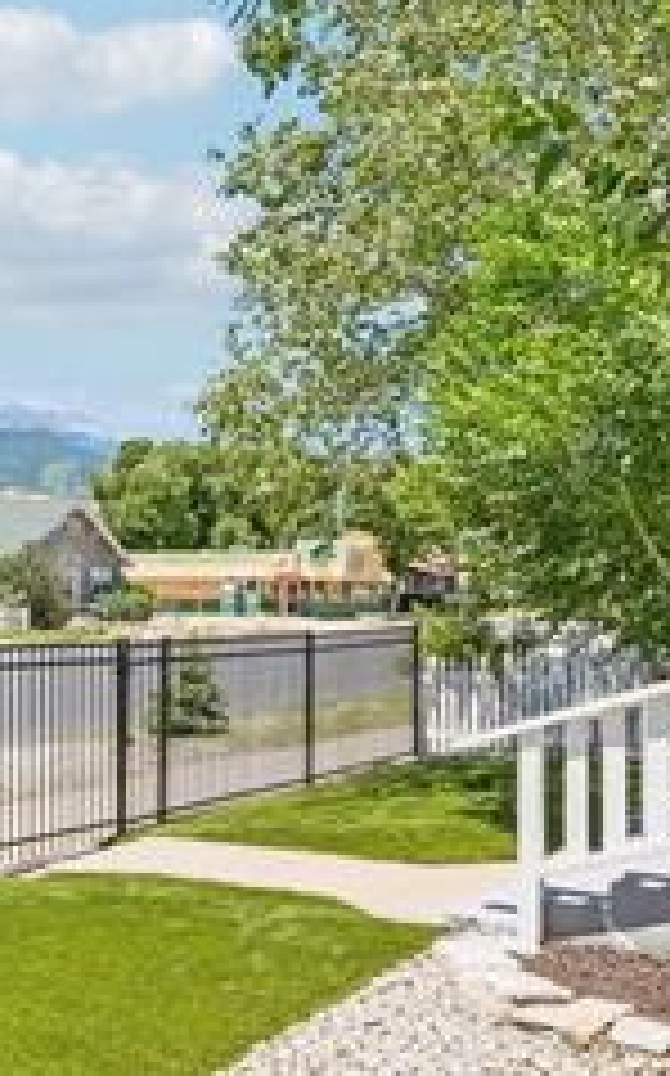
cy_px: 567
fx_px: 1200
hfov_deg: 28.9
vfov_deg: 48.2
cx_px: -22
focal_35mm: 41
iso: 800
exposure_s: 1/400
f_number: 8
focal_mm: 10
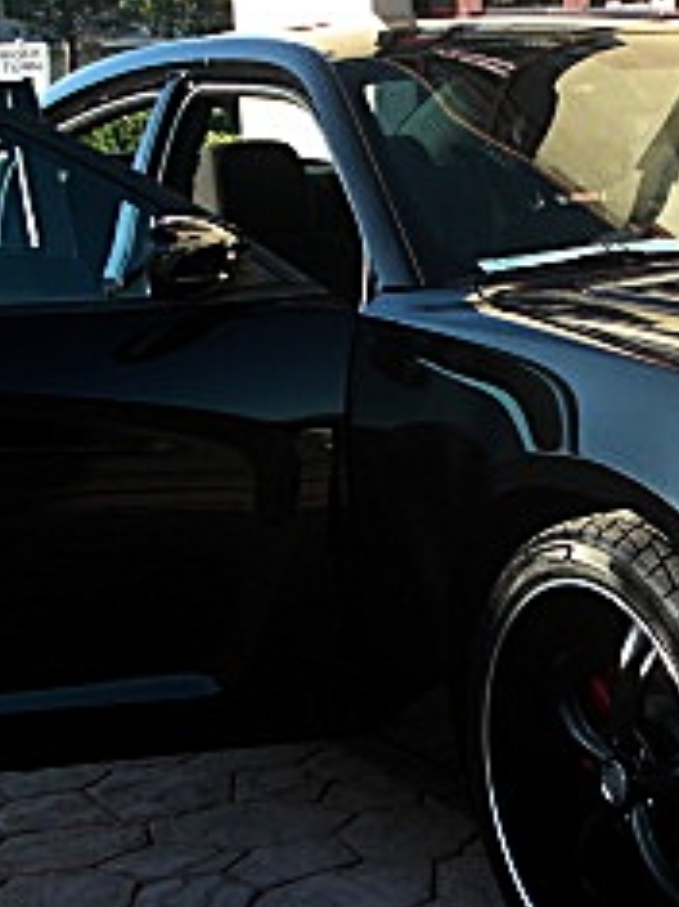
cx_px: 671
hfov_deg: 14.8
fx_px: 2565
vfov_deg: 20.0
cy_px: 444
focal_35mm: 98
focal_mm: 6.3
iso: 50
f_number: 2.8
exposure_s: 1/200
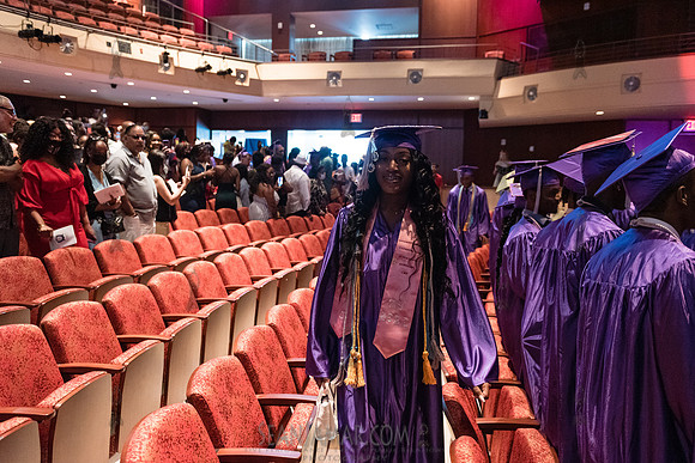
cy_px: 232
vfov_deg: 43.0
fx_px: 589
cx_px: 350
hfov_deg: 61.1
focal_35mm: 31
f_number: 3.5
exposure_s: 1/200
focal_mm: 29
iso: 4000
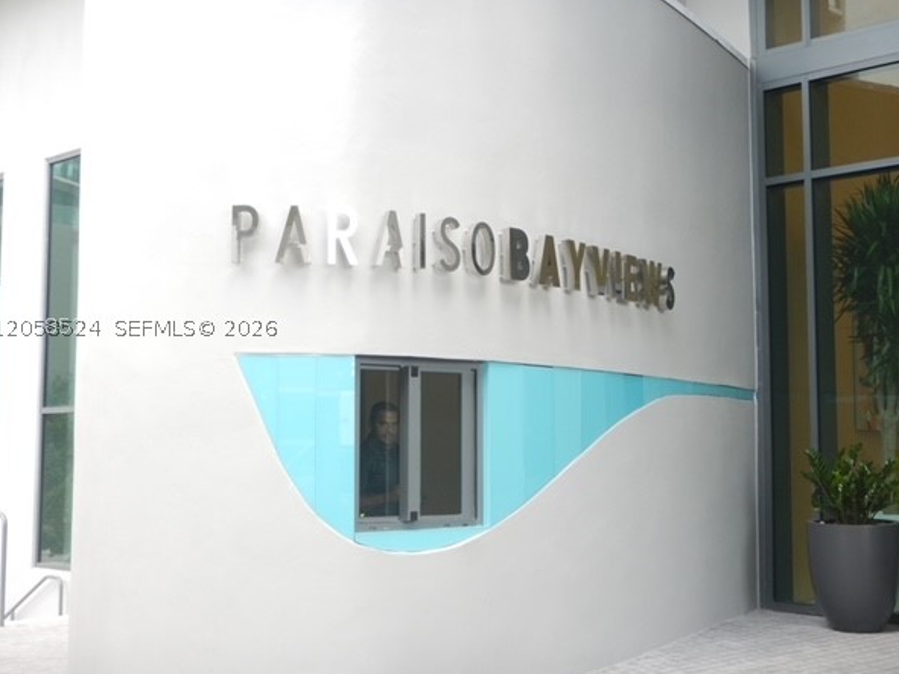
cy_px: 326
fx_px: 1350
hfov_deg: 36.8
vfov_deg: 28.0
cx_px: 458
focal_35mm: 52
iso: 125
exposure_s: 1/30
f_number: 4.3
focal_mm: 8.5
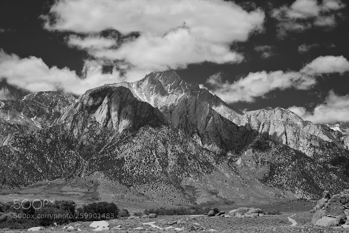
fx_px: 824
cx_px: 174
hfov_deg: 23.9
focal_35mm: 85
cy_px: 116
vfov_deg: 16.1
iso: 100
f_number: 10
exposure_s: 1/250
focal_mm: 85
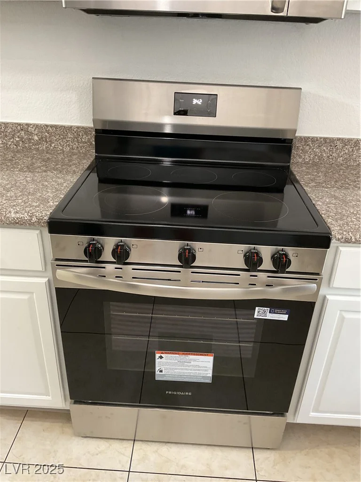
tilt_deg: -27.5
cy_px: 241
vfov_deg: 61.7
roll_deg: -2.3
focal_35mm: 29
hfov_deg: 48.2
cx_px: 180
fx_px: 403
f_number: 1.8
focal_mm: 3
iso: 200
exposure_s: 1/40
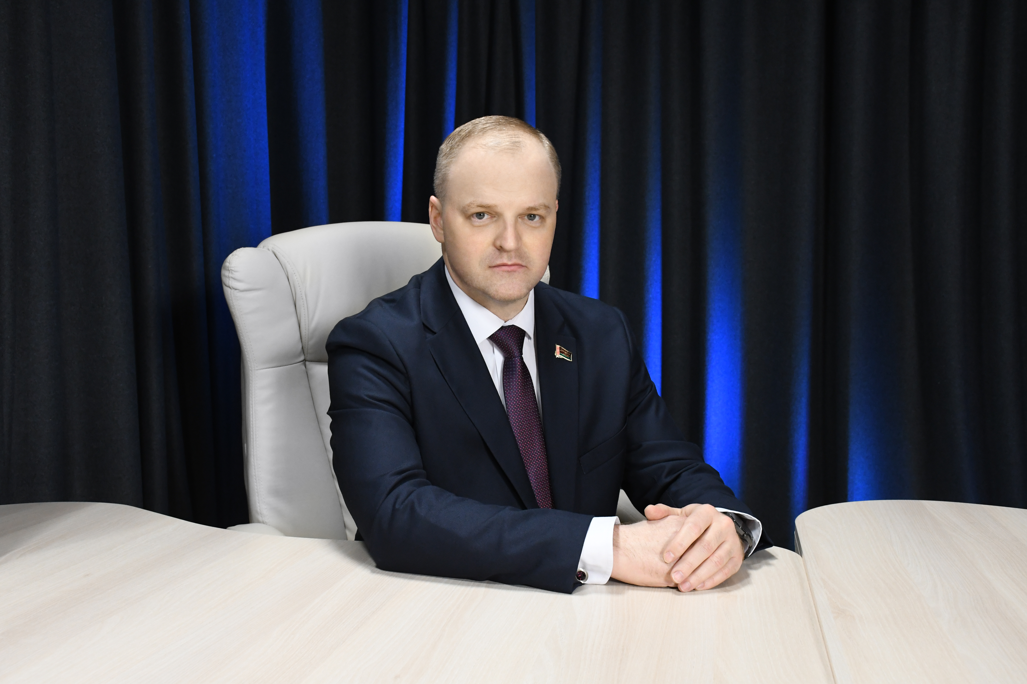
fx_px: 1112
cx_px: 514
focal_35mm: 39
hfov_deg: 49.6
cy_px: 342
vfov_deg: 34.2
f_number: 6.3
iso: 2000
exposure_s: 1/125
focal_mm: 26
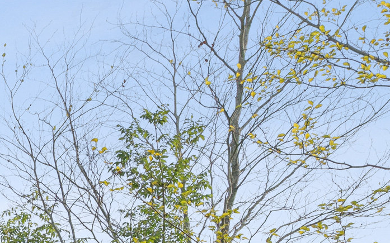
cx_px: -275
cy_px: 467
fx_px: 839
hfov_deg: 20.3
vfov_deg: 14.2
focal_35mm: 79
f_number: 6.3
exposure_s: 1/125
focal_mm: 18
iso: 100
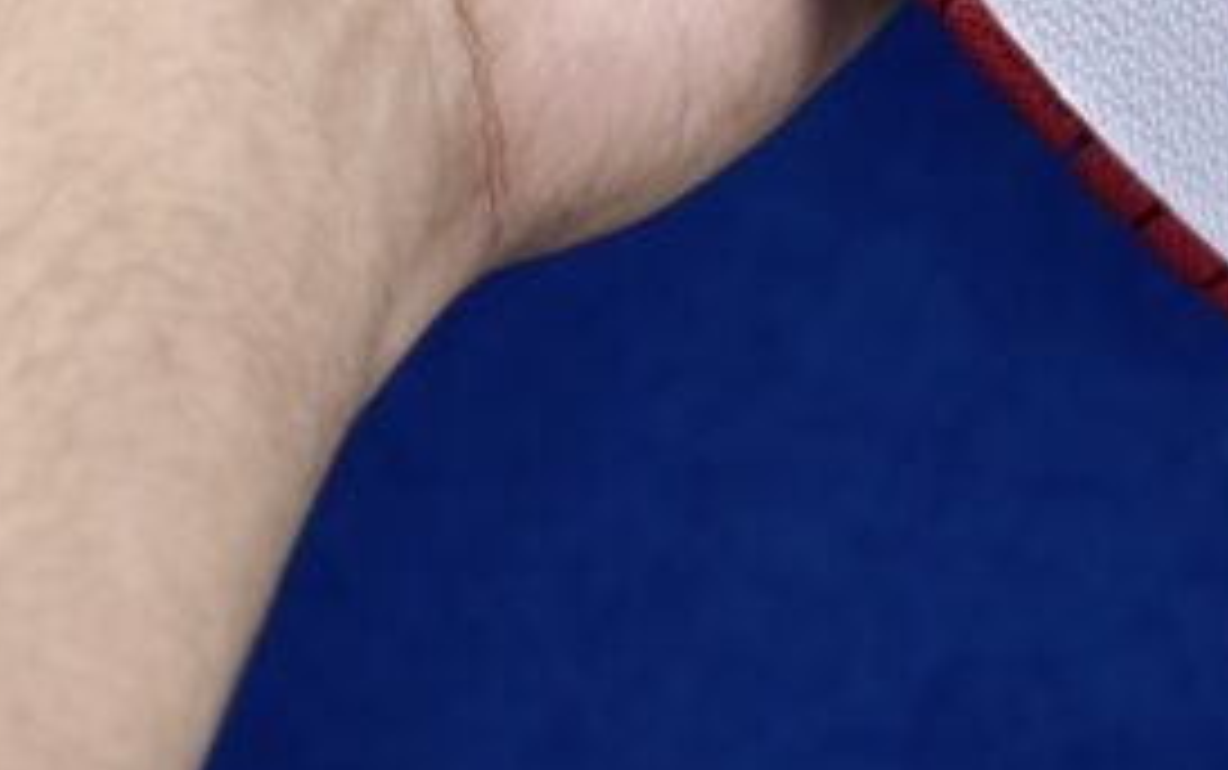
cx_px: 927
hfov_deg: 12.0
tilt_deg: -60.0
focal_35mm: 174
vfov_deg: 7.2
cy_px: -894
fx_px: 5827
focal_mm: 6.86
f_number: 1.78
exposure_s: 1/100
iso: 100
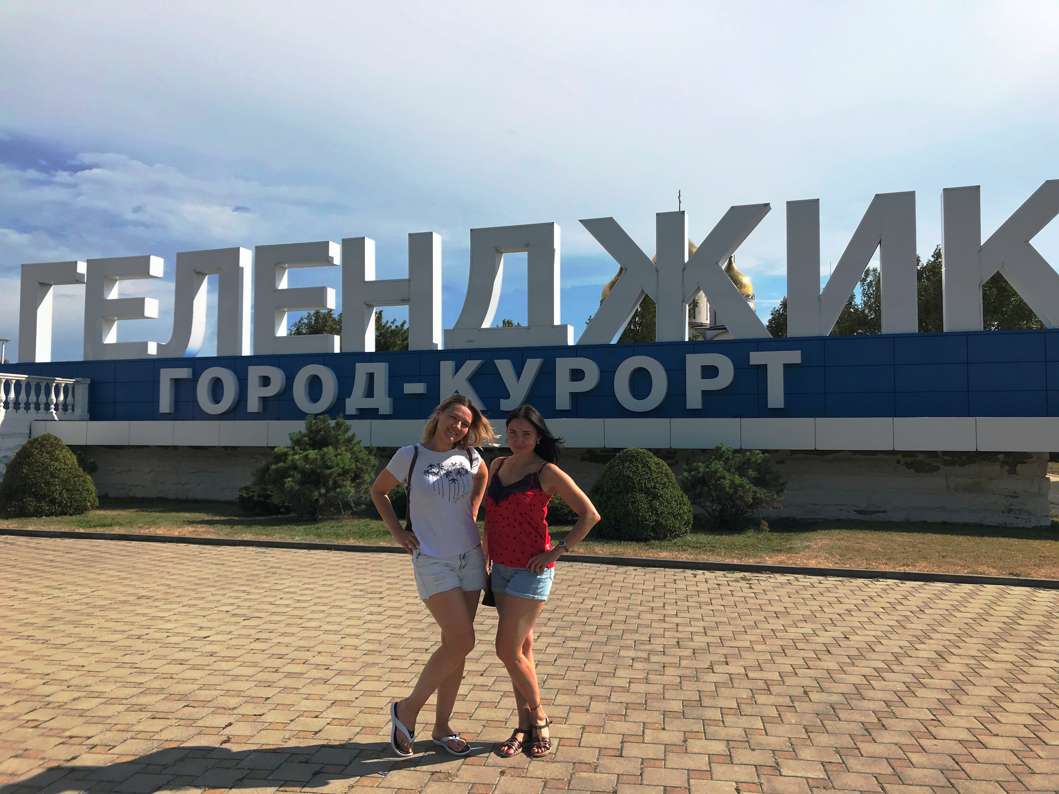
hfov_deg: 63.4
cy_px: 397
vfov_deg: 49.7
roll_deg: +0.0
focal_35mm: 28
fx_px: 857
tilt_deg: +3.3
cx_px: 530
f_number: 1.8
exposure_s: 1/4566
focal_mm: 3.99
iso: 20
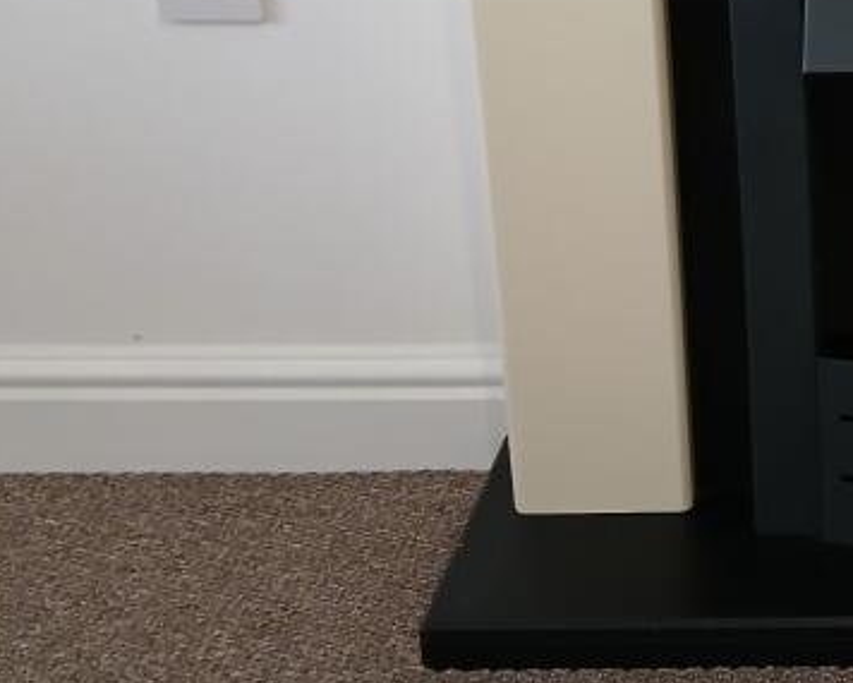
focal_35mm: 73
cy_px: 41
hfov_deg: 23.5
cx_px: 1064
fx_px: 1843
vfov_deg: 20.5
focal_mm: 3.98
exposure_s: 1/50.3
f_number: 1.8
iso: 250
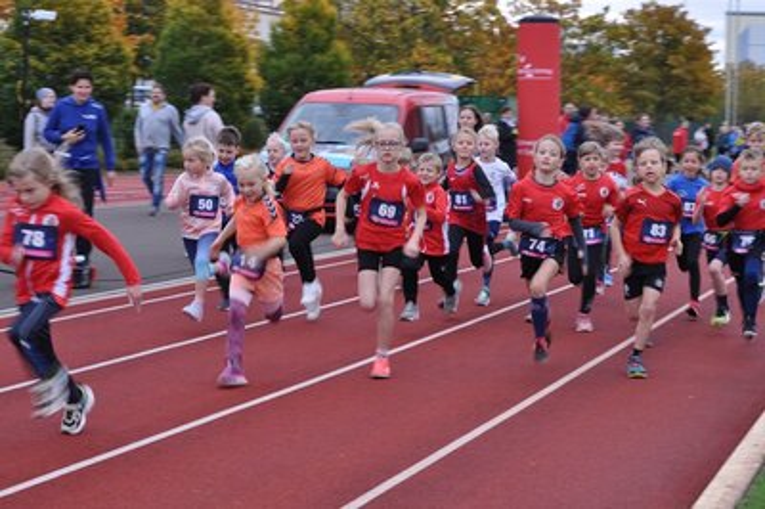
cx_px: 382
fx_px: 1752
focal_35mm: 82
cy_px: 254
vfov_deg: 16.5
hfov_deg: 24.6
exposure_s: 1/60
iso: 200
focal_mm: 55
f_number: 8
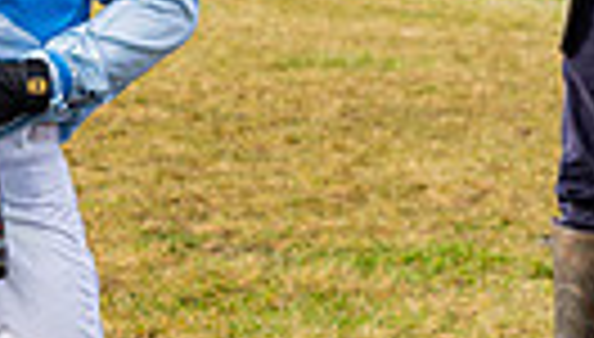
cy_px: 264
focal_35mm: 156
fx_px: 2463
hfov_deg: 12.1
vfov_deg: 7.8
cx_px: -634
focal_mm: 34
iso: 50
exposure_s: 1/250
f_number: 5
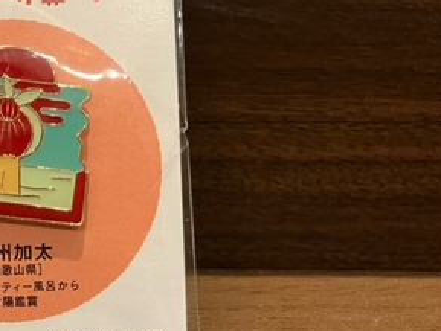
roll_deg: +2.0
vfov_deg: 23.7
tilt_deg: -20.7
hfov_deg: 28.7
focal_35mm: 62
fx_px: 790
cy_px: 169
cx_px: -27
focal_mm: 3.99
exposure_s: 1/60
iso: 125
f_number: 1.8
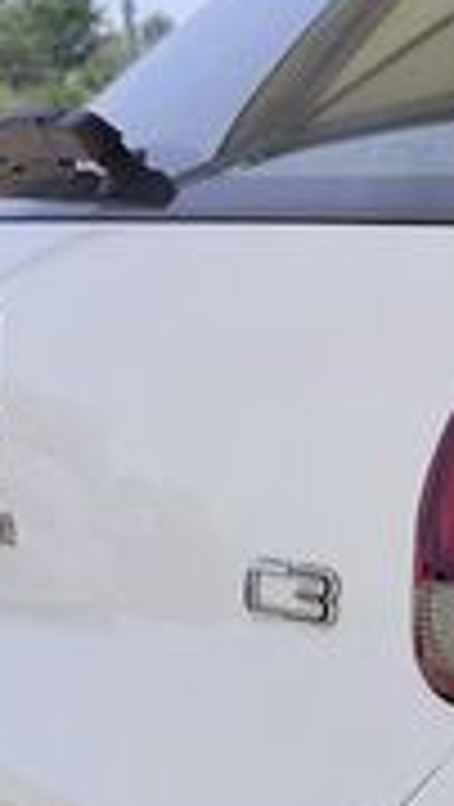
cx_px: 1313
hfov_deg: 9.0
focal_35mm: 112
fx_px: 2391
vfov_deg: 18.7
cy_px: 783
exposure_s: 1/940
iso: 50
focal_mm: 6.19
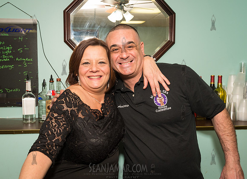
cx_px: 120
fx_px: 281
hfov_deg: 47.4
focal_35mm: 40
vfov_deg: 35.3
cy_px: 96
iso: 1600
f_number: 5.6
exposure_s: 1/400
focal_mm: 32
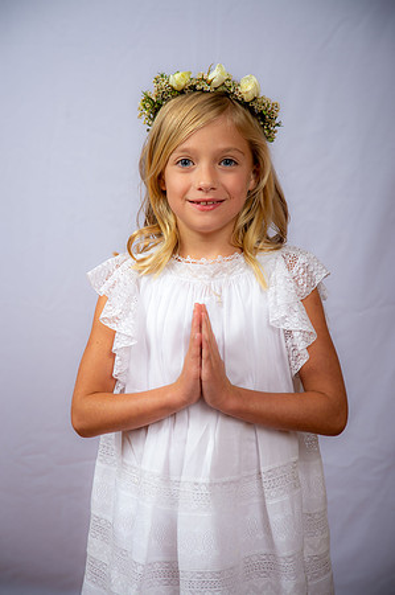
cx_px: 198
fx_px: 1320
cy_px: 298
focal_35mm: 80
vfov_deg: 25.4
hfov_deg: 17.0
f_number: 6.3
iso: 250
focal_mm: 80
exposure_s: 1/160
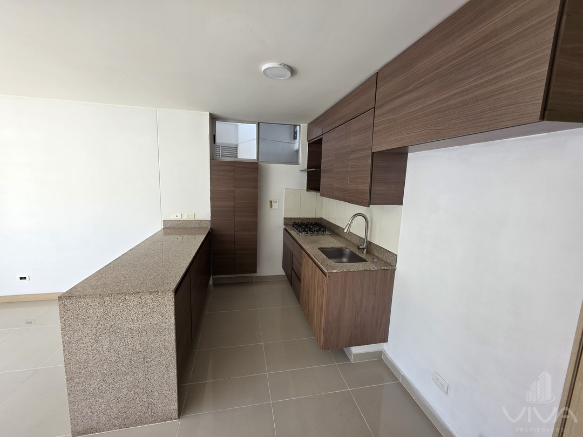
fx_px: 219
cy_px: 218
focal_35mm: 13
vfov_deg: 89.9
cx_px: 292
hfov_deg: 106.2
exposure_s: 1/120
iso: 32
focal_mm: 2.2
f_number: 1.9
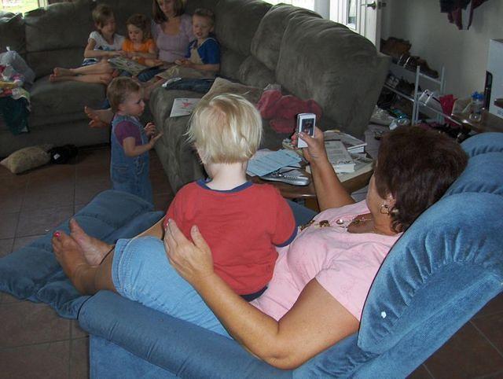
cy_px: 190
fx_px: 597
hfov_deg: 45.7
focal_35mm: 41
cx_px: 252
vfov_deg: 35.2
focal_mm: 6.5
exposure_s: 1/60
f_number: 3.5
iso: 100
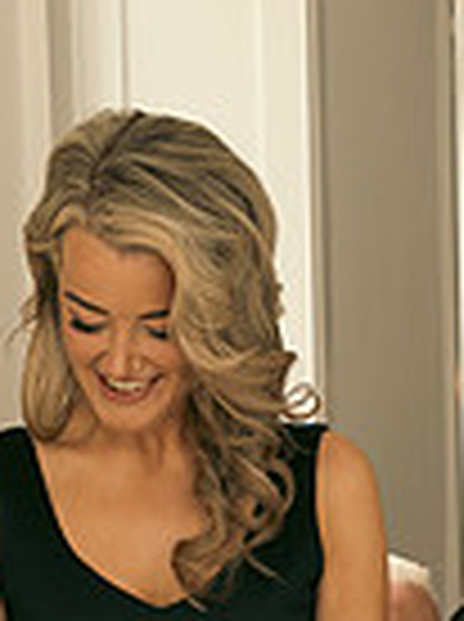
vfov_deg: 13.0
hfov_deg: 10.1
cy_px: 857
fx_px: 2617
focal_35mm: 146
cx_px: 23
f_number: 3.5
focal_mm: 24
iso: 160
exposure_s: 1/160
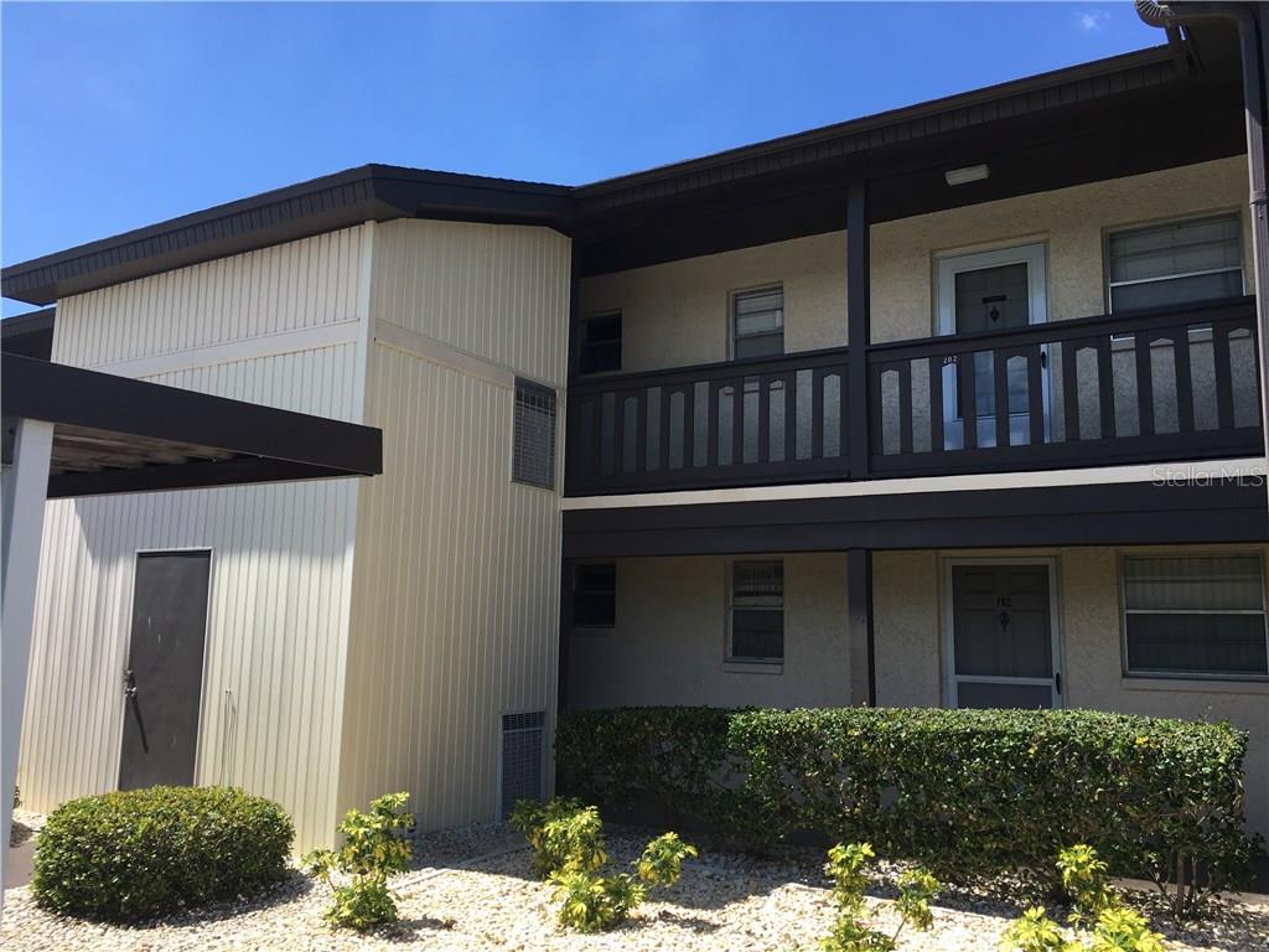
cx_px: 634
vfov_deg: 48.2
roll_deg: -1.1
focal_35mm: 29
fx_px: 1063
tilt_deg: +8.7
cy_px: 476
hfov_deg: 61.7
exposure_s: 1/950
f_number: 2.2
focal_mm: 4.15
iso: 25
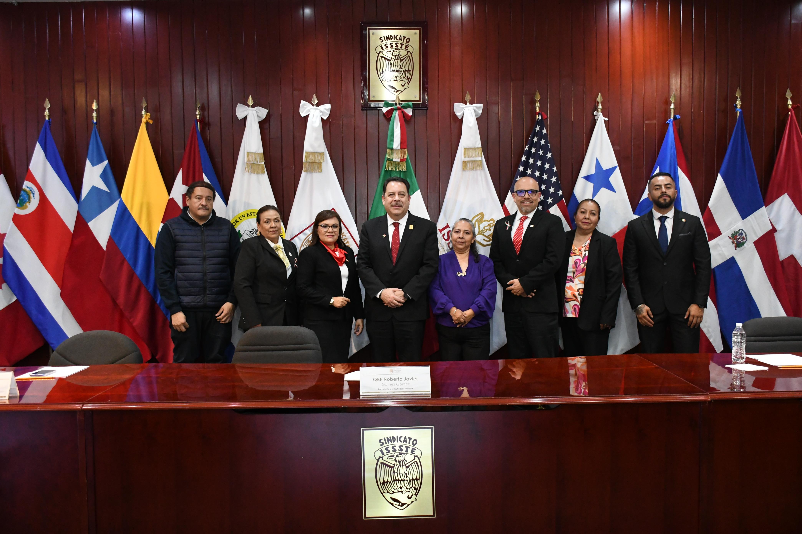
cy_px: 267
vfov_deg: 38.9
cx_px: 401
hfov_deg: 55.8
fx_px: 757
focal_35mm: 34
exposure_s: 1/100
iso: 4000
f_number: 5
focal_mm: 23
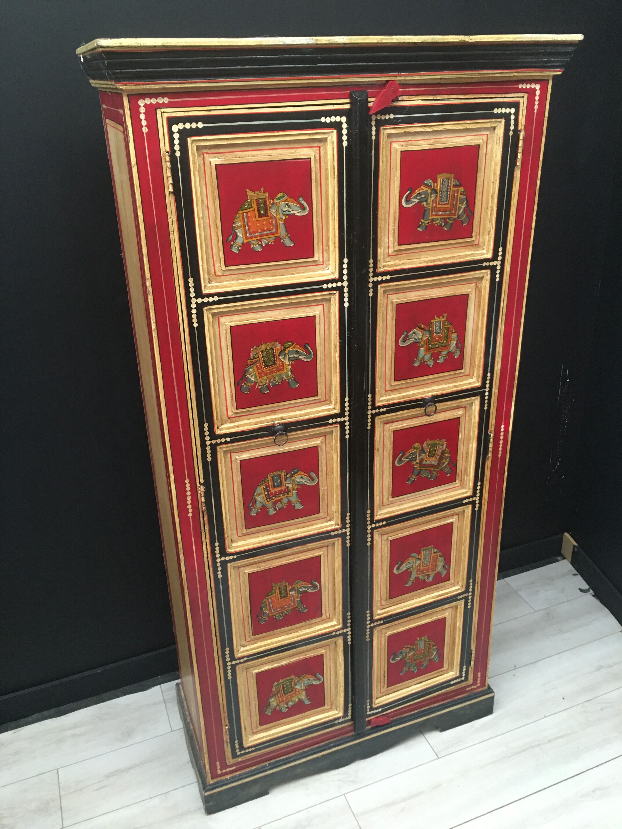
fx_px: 695
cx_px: 311
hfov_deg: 48.2
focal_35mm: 29
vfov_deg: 61.7
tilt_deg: -23.6
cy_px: 414
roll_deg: +2.3
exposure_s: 1/17
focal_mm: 4.15
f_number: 2.2
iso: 80
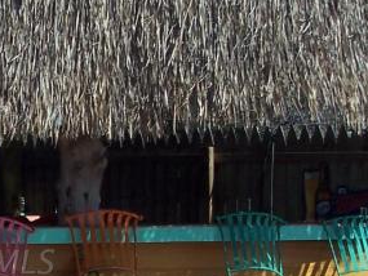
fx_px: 1489
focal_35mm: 140
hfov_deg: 13.7
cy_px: 262
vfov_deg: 10.5
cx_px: -76
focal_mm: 8
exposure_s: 1/500
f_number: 5.6
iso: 100
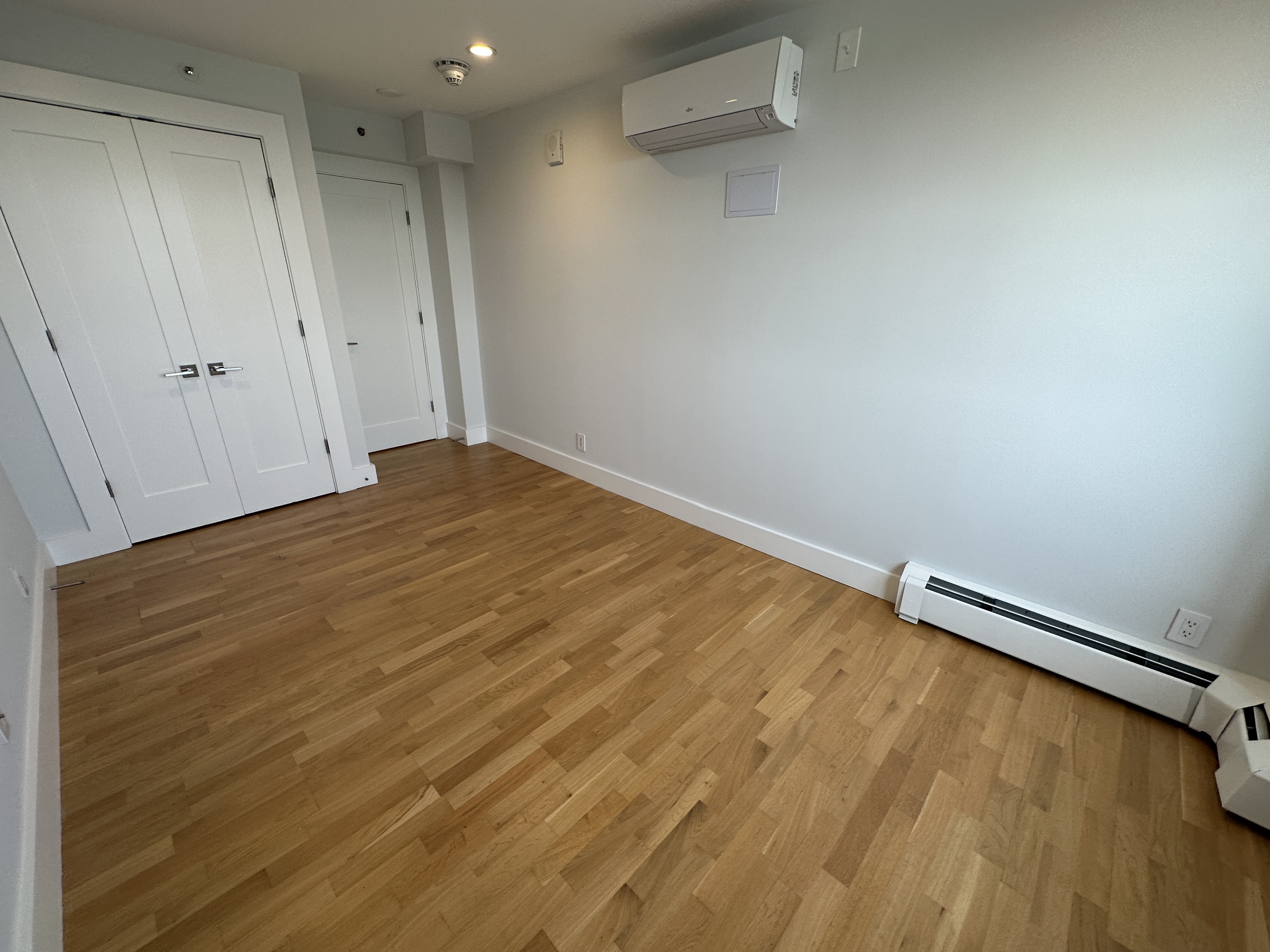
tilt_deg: -21.4
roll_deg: -0.8
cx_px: 635
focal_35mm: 14
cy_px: 476
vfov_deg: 85.7
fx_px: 514
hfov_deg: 102.1
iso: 64
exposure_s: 1/120
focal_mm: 2.22
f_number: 2.2
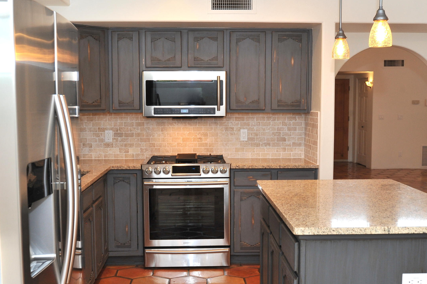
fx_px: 581
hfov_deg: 40.4
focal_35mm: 49
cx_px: 208
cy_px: 163
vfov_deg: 27.5
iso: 800
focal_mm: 35
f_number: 7.1
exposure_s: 1/40
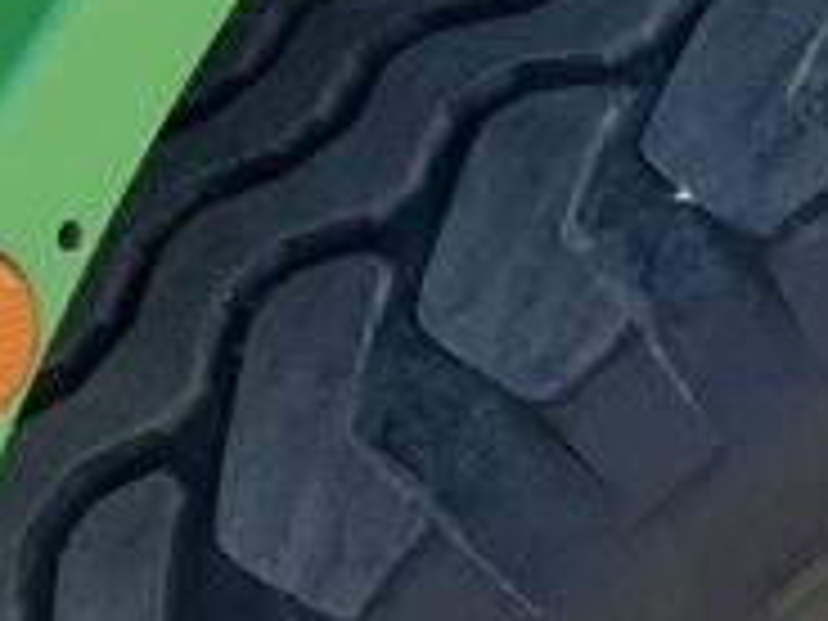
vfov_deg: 9.1
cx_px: 1143
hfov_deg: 11.9
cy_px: 734
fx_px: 3851
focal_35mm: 161
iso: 16
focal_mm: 3
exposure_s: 1/804
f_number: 1.8
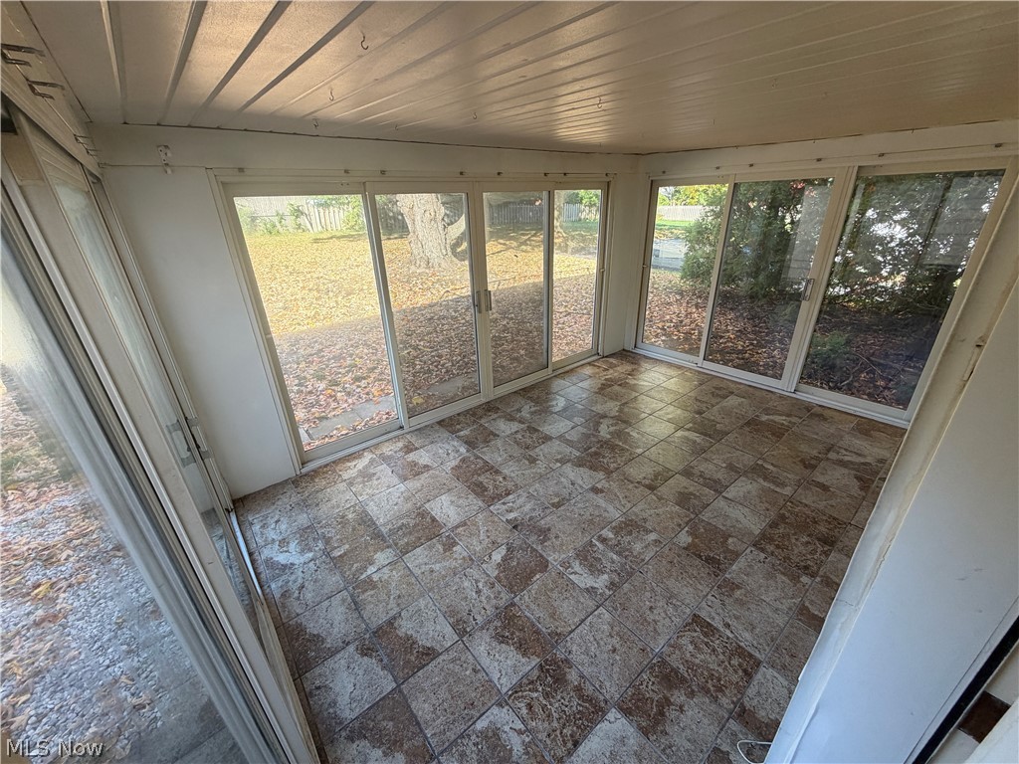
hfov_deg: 102.1
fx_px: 412
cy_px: 382
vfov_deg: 85.7
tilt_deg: -24.9
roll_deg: +2.2
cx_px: 510
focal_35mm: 14
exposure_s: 1/121
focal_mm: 2.22
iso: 100
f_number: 2.2
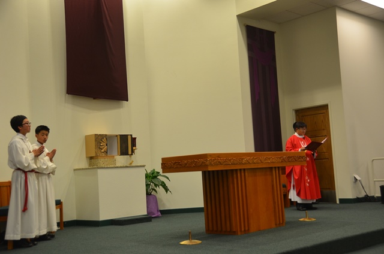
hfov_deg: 42.4
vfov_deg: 28.8
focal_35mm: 46
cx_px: 192
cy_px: 127
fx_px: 495
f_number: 4
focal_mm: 31
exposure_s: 1/30
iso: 800
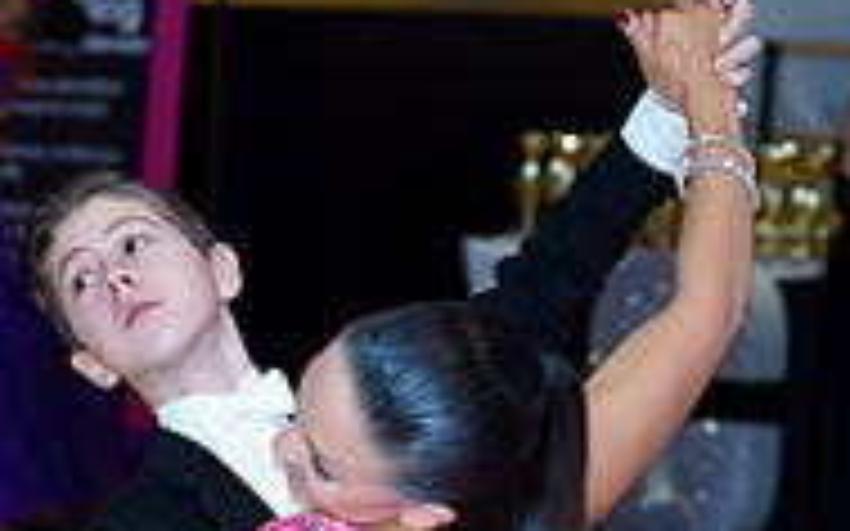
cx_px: 200
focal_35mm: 255
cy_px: 914
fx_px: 5905
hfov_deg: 8.2
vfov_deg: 5.1
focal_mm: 70
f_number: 2.8
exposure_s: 1/160
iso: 400
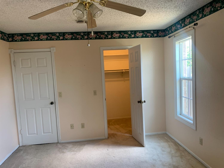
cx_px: 112
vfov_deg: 53.0
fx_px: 168
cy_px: 84
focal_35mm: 26
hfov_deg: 67.3
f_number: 1.8
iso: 100
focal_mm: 4.25
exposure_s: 1/68
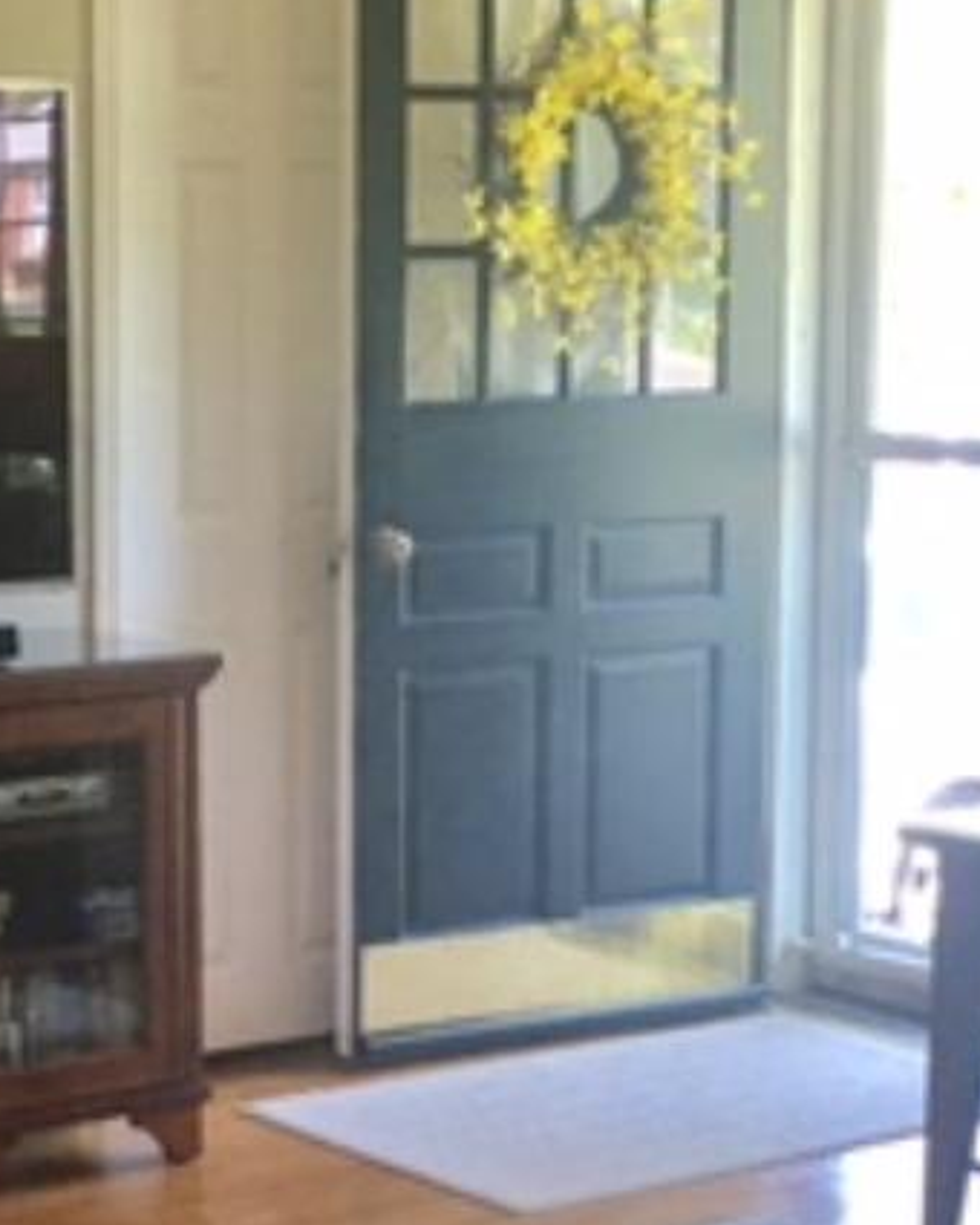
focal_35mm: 96
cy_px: 764
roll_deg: -0.5
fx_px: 3481
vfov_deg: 19.9
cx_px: 184
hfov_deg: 15.9
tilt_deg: -7.8
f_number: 2.2
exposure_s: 1/30
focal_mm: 4.15
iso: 40
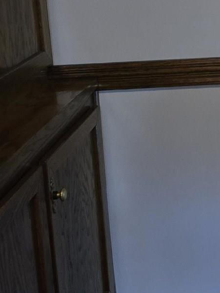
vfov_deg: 21.8
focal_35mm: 88
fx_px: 745
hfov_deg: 15.3
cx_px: 351
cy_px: 37
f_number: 1.8
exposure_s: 1/60
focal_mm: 5.4
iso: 800
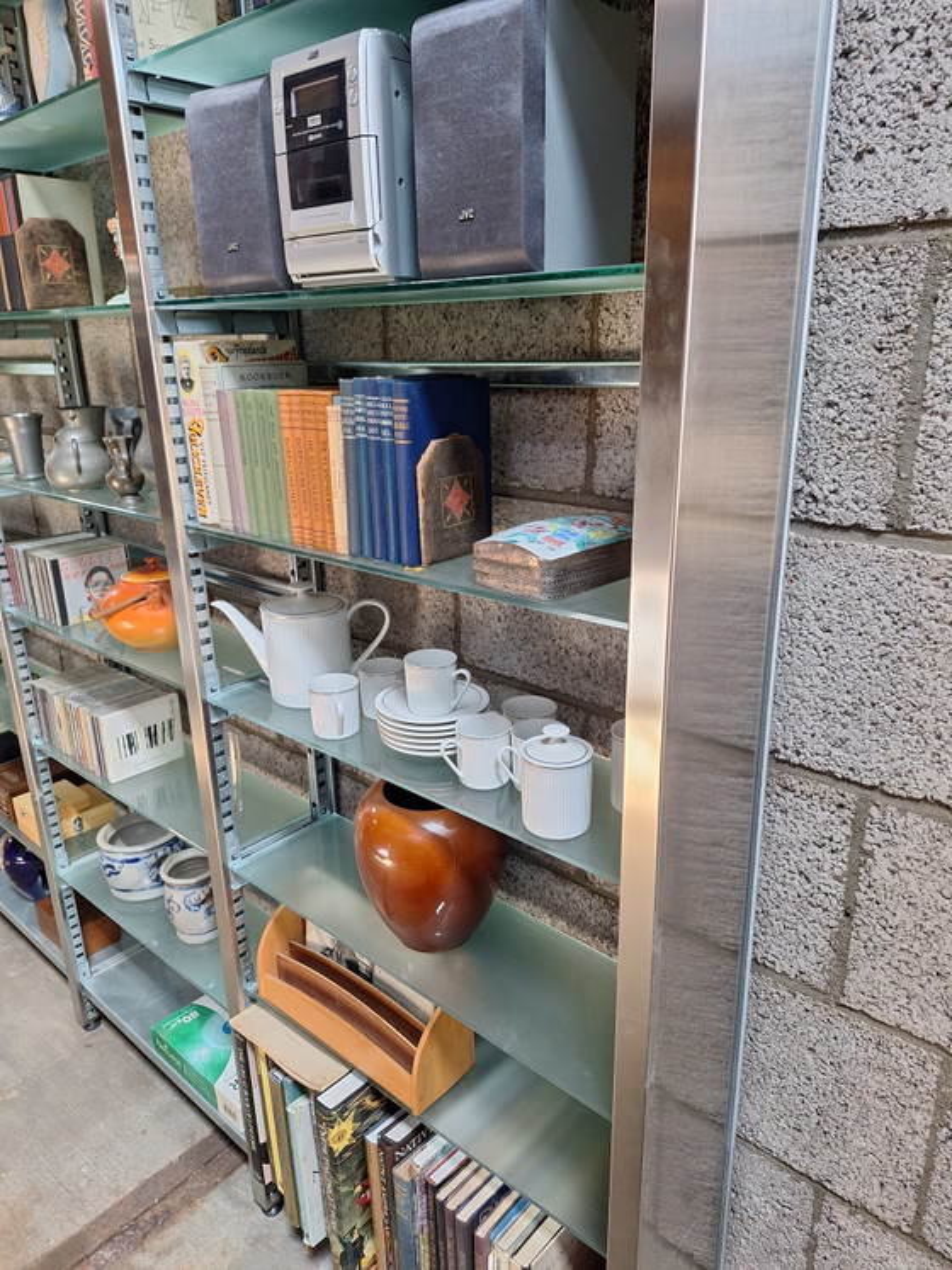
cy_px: 635
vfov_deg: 73.9
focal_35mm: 23
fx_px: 844
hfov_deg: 58.9
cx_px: 476
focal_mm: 5.54
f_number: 1.8
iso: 200
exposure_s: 1/50
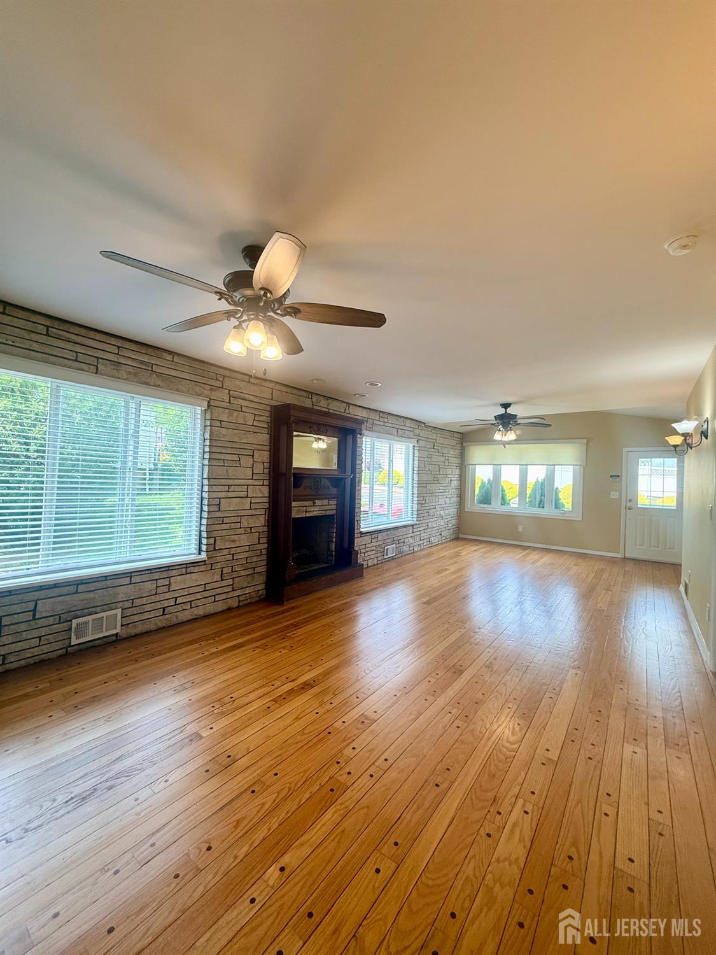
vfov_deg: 102.1
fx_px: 386
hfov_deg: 85.7
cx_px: 358
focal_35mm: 14
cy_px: 478
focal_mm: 2.22
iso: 80
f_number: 2.2
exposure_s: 1/120
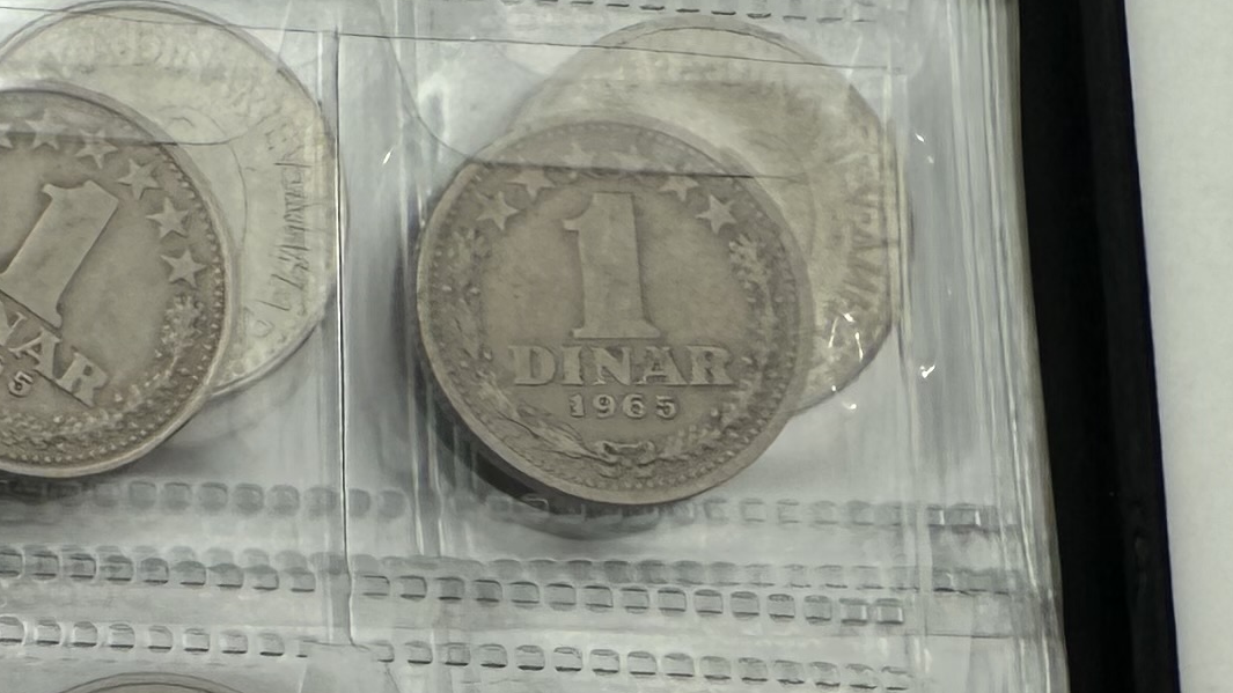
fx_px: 3237
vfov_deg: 12.0
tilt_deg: -80.7
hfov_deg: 18.9
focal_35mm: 99
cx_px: -641
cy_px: 792
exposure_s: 1/256
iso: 40
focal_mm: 2.22
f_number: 2.2
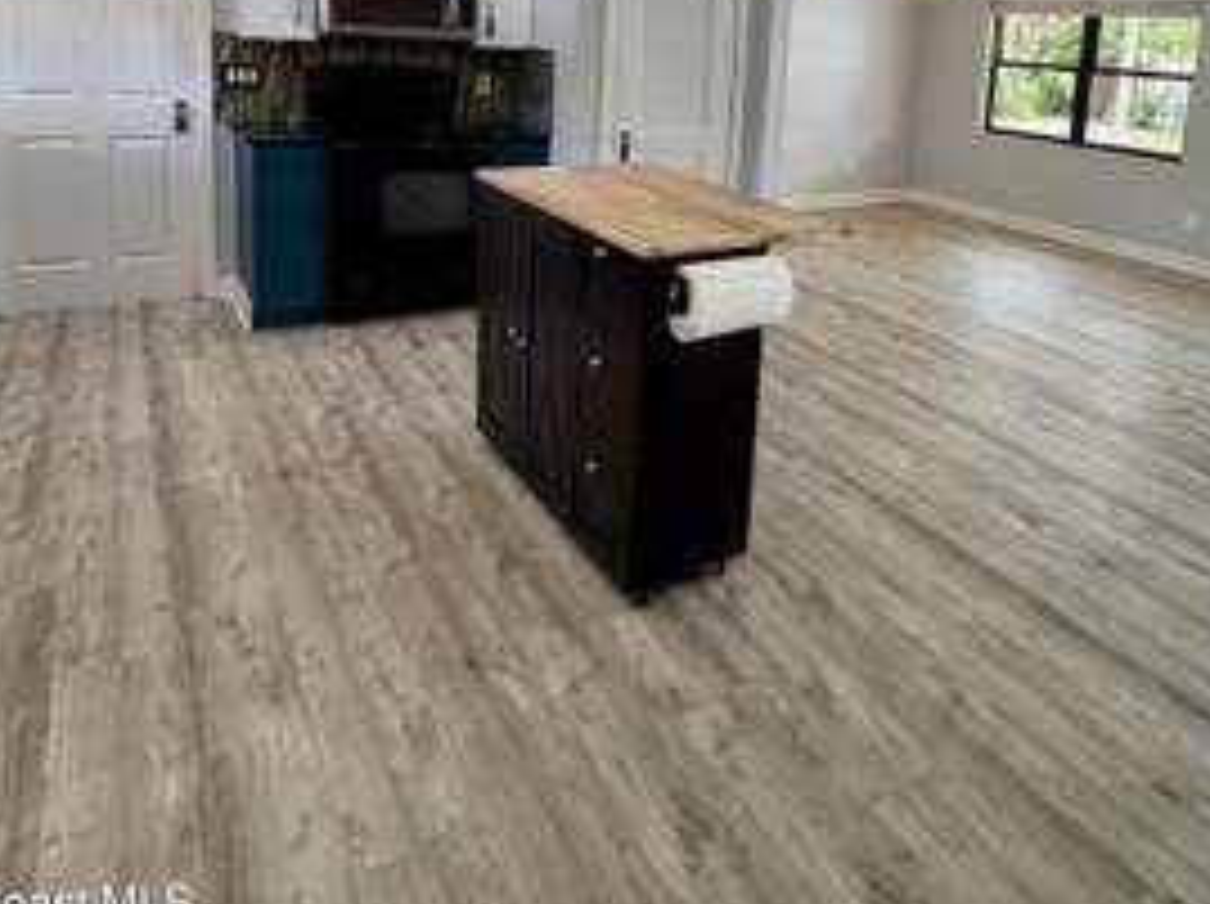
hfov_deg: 68.4
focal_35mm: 25
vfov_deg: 50.9
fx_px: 873
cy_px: 164
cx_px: 756
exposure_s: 1/120
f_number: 2.2
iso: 100
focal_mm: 2.22
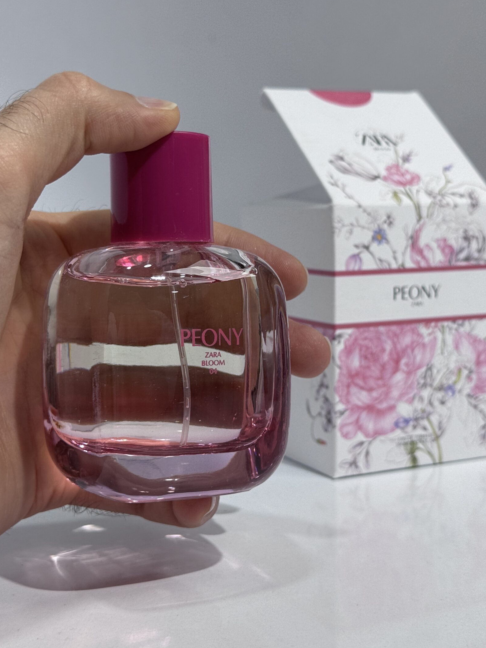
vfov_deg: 33.2
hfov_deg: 25.2
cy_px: 328
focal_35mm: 58
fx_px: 1086
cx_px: 272
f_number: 1.78
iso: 64
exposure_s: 1/514
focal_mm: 6.76
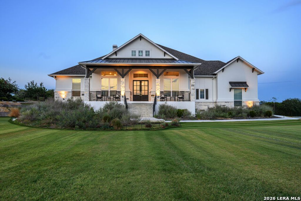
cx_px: 150
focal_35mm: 24
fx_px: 205
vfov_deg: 52.2
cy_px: 100
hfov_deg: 72.6
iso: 100
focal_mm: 24.5
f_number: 6.3
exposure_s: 1/6
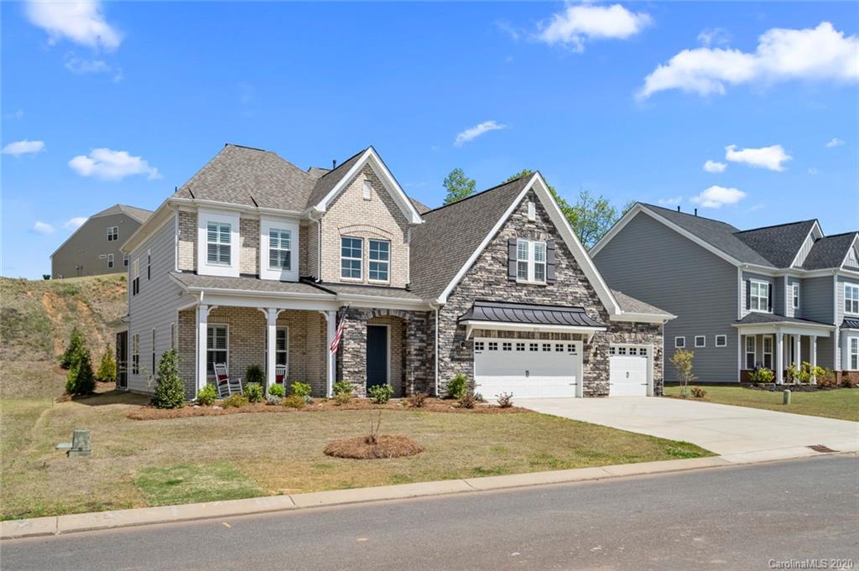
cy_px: 286
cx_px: 430
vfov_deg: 44.9
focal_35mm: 29
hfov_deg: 63.7
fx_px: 691
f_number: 11
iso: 250
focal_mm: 29
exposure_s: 1/250
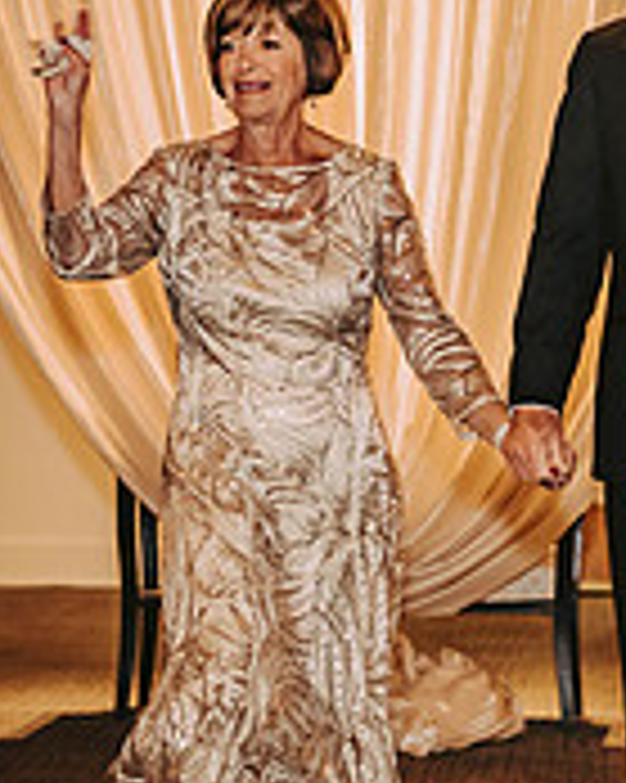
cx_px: 279
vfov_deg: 11.2
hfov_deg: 9.0
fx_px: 3987
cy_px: 209
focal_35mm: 172
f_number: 3.2
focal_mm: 55
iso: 1250
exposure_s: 1/100
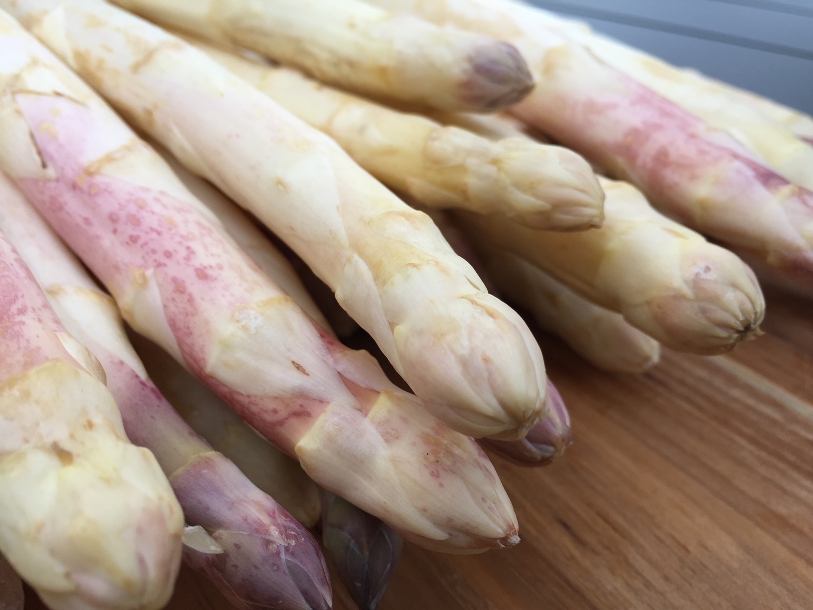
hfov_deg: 61.7
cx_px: 406
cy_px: 305
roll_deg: -0.6
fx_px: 681
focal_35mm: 29
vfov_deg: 48.2
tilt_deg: -34.2
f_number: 2.2
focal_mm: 4.15
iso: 32
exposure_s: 1/216
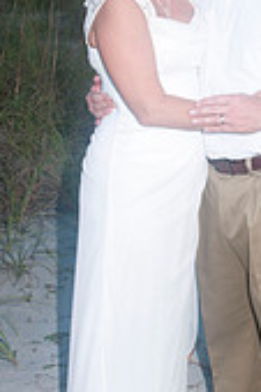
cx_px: 221
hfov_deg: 13.2
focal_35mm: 103
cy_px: 108
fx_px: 1122
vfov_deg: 19.7
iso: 100
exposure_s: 1/250
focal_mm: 26
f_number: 8
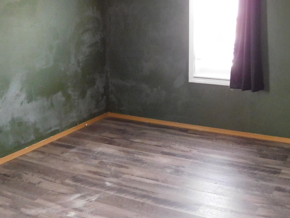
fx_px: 360
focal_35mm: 43
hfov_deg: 43.7
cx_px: 171
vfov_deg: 33.1
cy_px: 61
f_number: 3.4
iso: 640
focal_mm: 4.5
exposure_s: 1/8
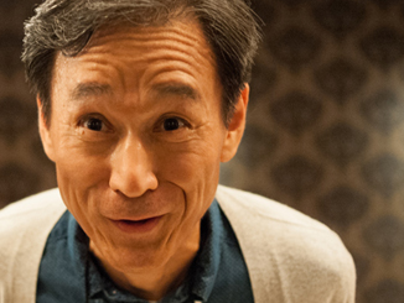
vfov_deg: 22.3
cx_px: 109
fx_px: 771
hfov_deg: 29.0
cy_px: 176
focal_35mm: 66
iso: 5000
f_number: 2.8
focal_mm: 35
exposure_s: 1/100
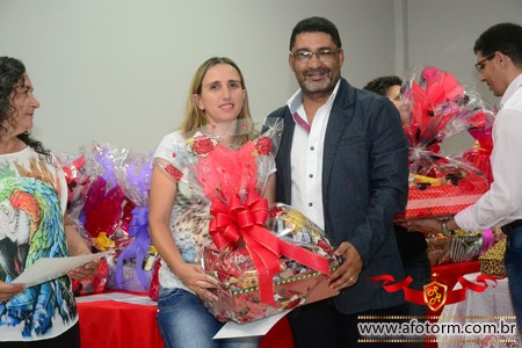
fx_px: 1044
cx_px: 261
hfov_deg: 28.1
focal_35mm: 72
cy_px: 174
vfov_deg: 18.9
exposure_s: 1/100
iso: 3200
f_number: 5.6
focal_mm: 48
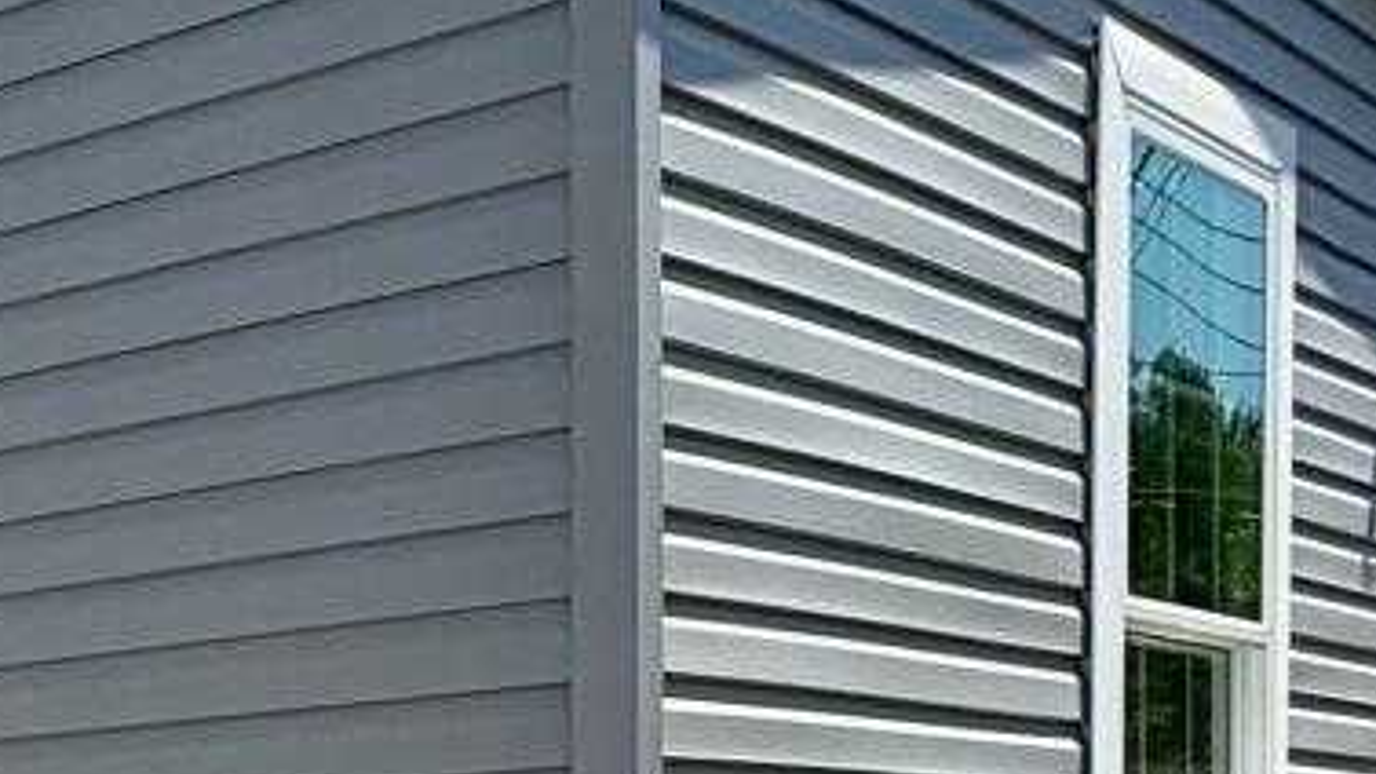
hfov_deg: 20.9
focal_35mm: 81
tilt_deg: -3.2
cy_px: 1179
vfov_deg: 13.9
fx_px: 2955
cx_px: -850
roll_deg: +1.1
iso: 50
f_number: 2.2
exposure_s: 1/1259
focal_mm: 2.22
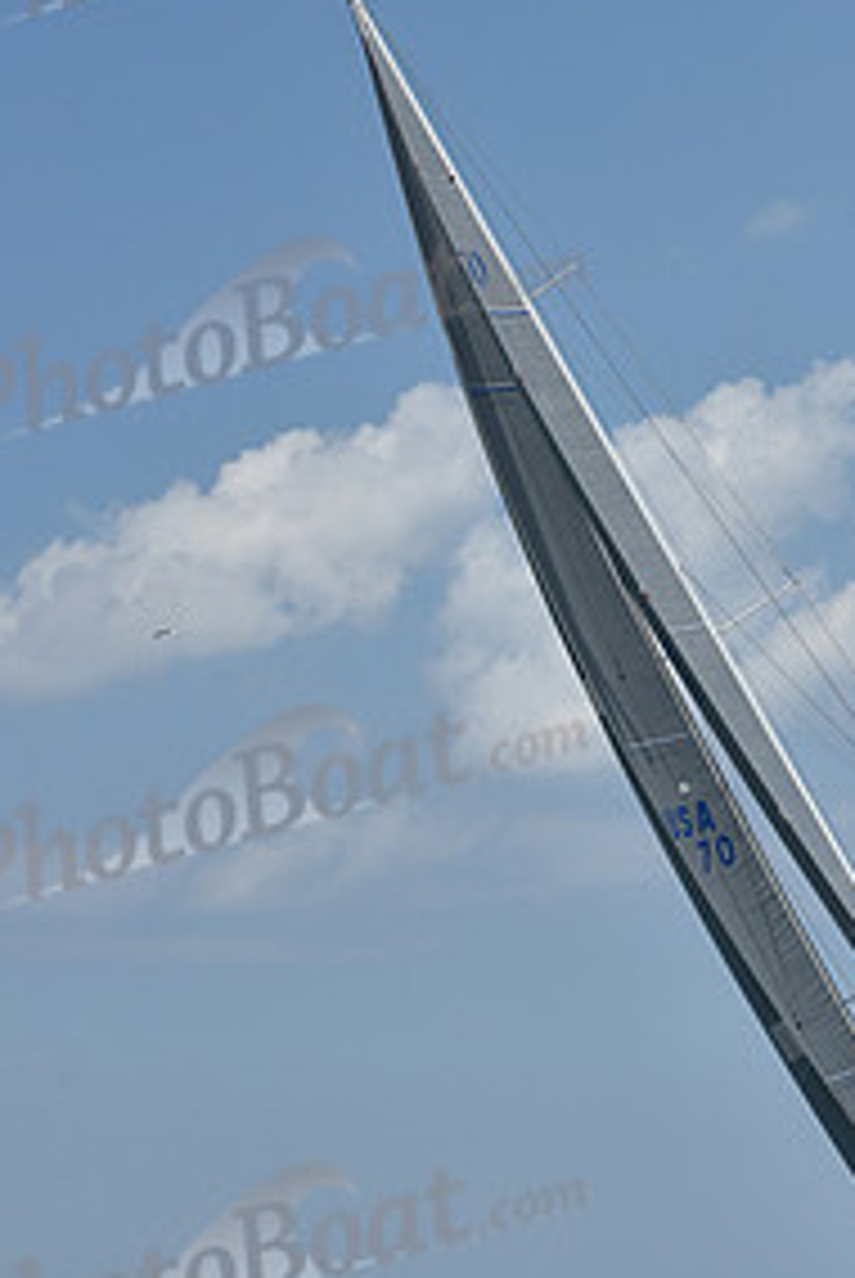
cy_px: 504
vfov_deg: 13.4
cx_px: 821
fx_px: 5437
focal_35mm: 153
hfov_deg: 8.9
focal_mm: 75
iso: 250
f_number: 9
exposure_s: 1/1250
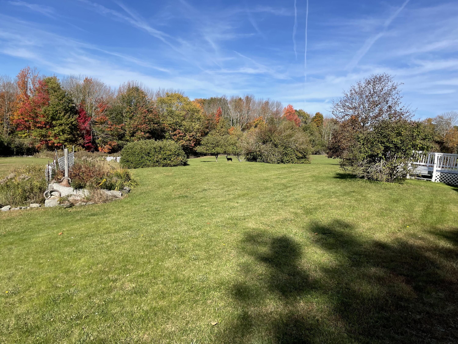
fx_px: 344
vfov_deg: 53.1
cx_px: 229
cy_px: 172
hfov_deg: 67.3
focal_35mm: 26
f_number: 1.6
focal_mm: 4.2
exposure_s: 1/3125
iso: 32
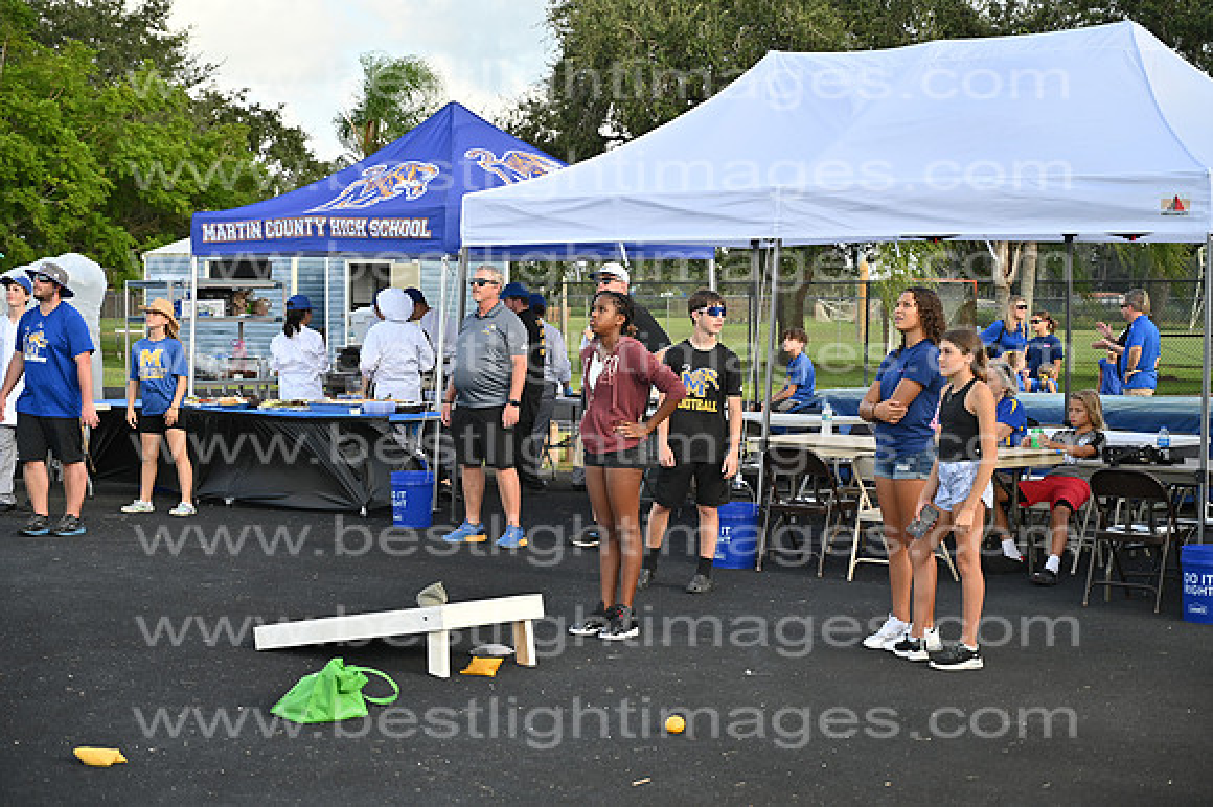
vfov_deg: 19.4
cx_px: 606
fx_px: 2357
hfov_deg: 28.9
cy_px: 404
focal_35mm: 70
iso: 160
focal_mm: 70
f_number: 4
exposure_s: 1/500
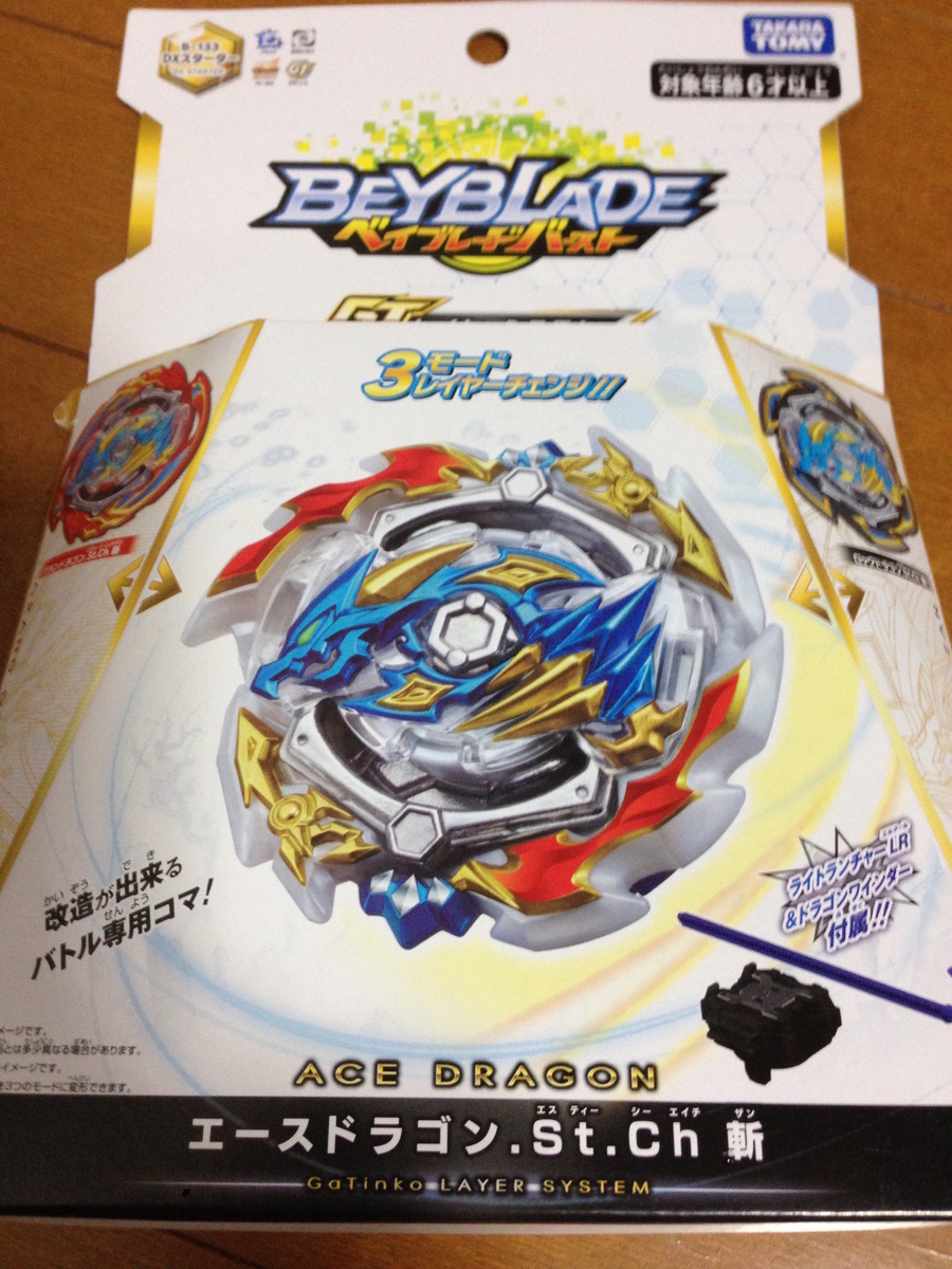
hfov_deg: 42.9
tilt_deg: -71.5
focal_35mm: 33
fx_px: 1210
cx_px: 476
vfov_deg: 55.4
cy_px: 634
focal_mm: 4.12
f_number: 2.4
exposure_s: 1/20
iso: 160
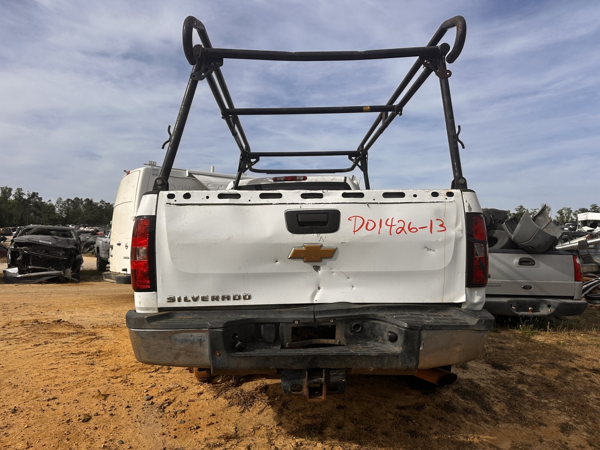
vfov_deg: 56.8
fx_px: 416
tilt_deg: +2.1
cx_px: 300
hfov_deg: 71.6
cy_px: 225
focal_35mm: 24
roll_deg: -0.3
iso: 80
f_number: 1.78
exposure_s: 1/6623
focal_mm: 6.86
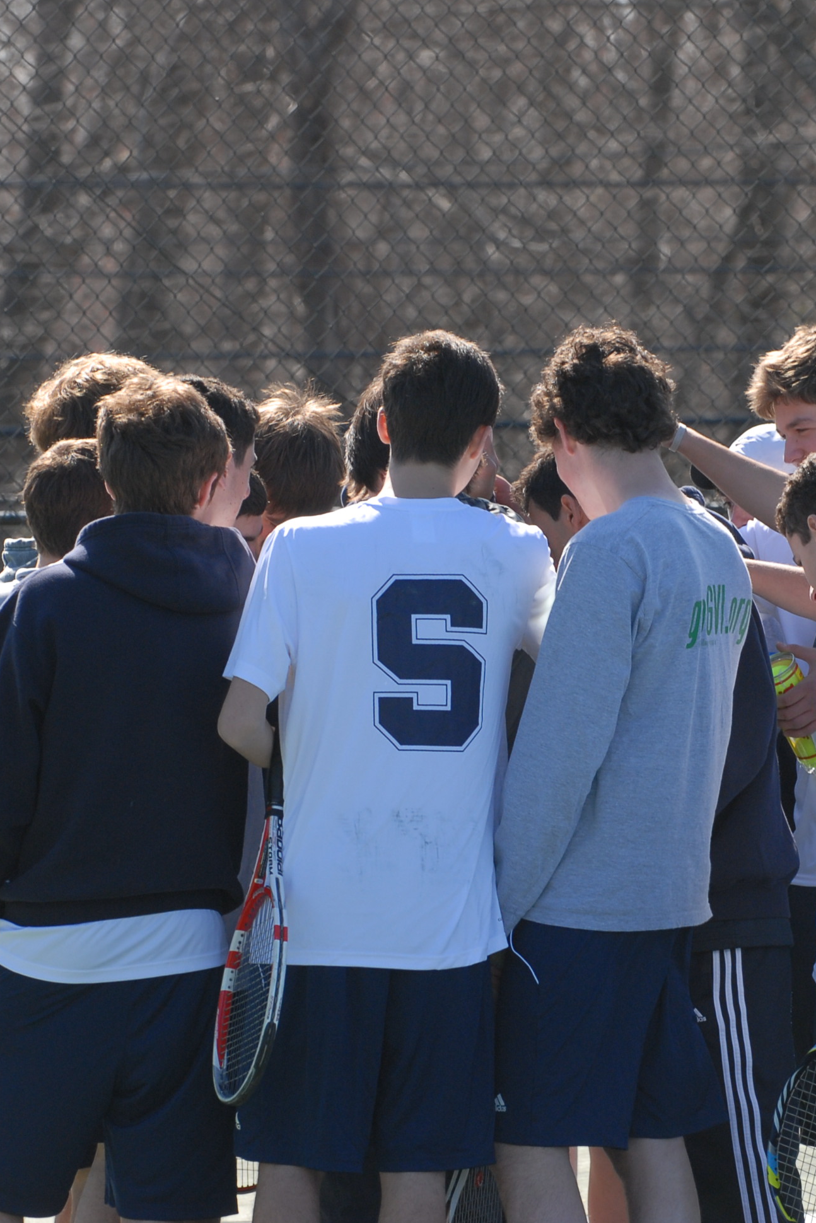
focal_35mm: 348
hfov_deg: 4.0
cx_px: 704
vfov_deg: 5.9
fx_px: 11818
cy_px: 612
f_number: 8
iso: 250
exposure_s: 1/250
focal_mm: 155
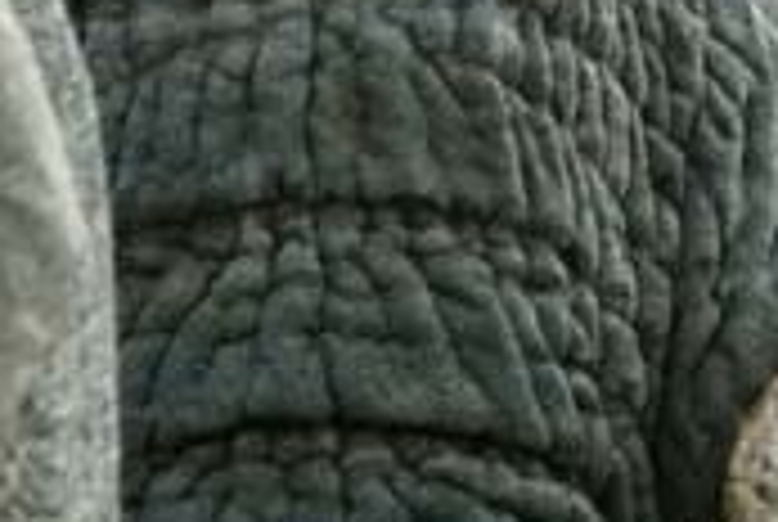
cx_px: 110
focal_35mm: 2186
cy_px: 144
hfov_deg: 0.9
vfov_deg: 0.6
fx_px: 47322
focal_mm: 198.21
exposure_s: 1/400
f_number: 4
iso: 125
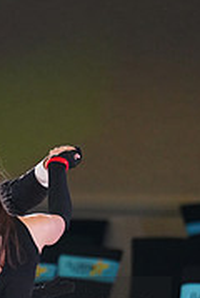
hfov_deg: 2.5
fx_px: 4640
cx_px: -58
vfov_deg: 3.7
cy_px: 333
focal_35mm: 559
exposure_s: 1/500
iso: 2500
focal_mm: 173
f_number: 2.8
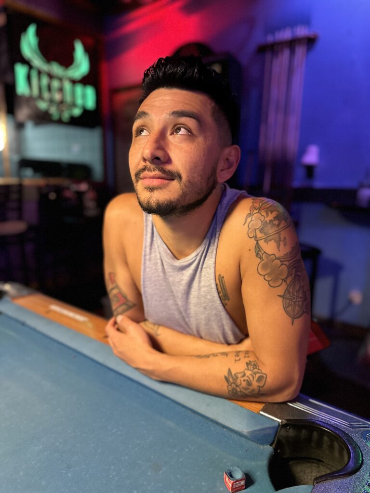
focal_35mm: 24
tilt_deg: -11.1
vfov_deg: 71.6
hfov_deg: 56.8
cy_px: 246
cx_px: 185
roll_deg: -2.1
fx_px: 342
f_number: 1.78
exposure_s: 1/40
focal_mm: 6.86
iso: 1000
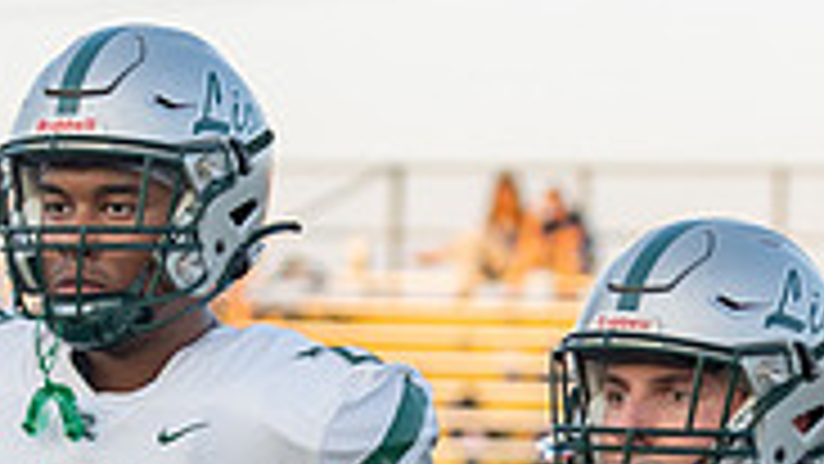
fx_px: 6578
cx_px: 726
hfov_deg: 7.2
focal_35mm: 301
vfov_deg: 4.0
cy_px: 752
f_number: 2.8
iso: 200
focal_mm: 76
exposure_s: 1/320
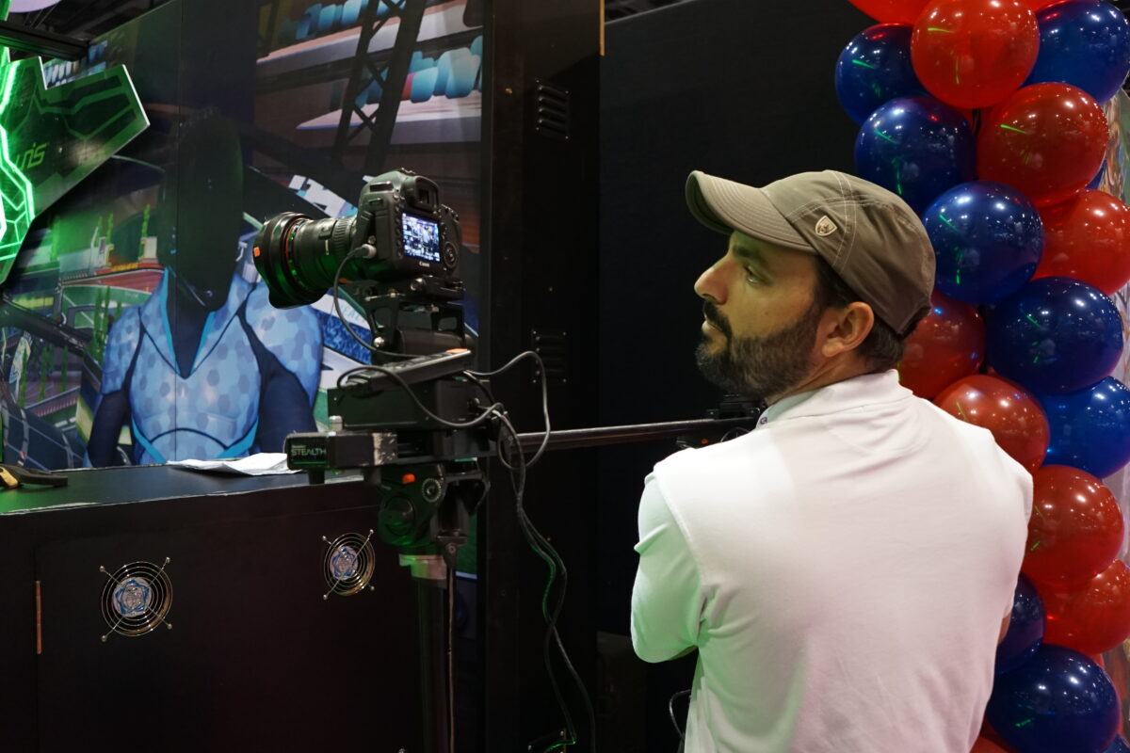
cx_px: 565
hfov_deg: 61.9
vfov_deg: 43.6
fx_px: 942
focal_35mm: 30
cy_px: 376
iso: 1250
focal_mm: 20
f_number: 2.8
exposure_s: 1/60
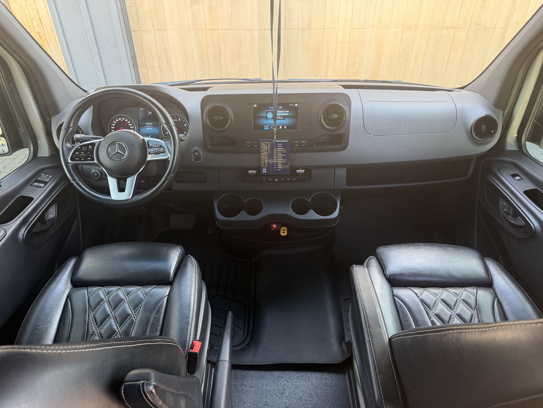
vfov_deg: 56.8
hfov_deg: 71.6
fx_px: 376
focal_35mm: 24
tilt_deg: -35.3
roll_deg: +1.3
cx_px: 272
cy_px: 204
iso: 200
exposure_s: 1/67
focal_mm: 6.76
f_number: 1.78
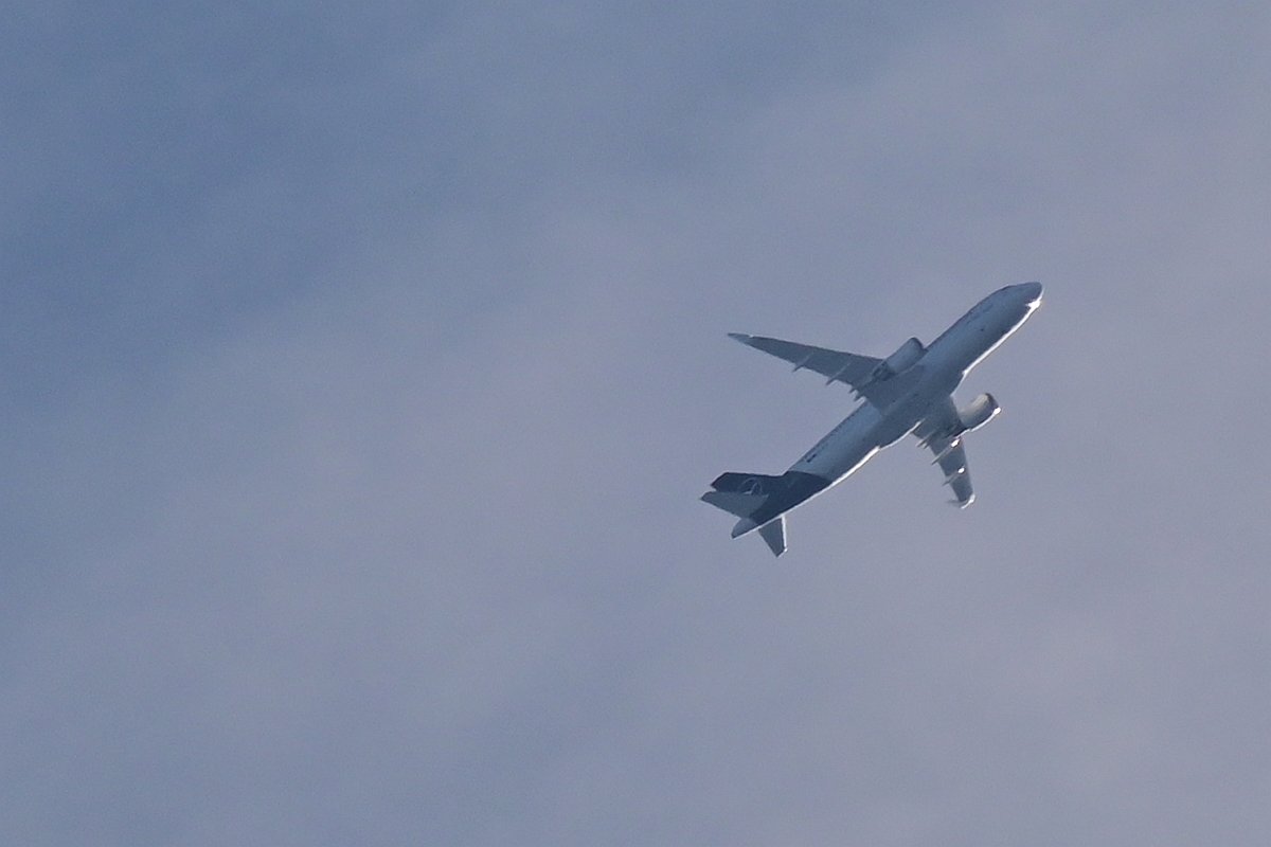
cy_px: 424
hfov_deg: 3.4
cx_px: 636
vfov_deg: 2.3
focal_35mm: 600
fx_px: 21182
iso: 100
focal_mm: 400
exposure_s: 1/1250
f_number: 5.6
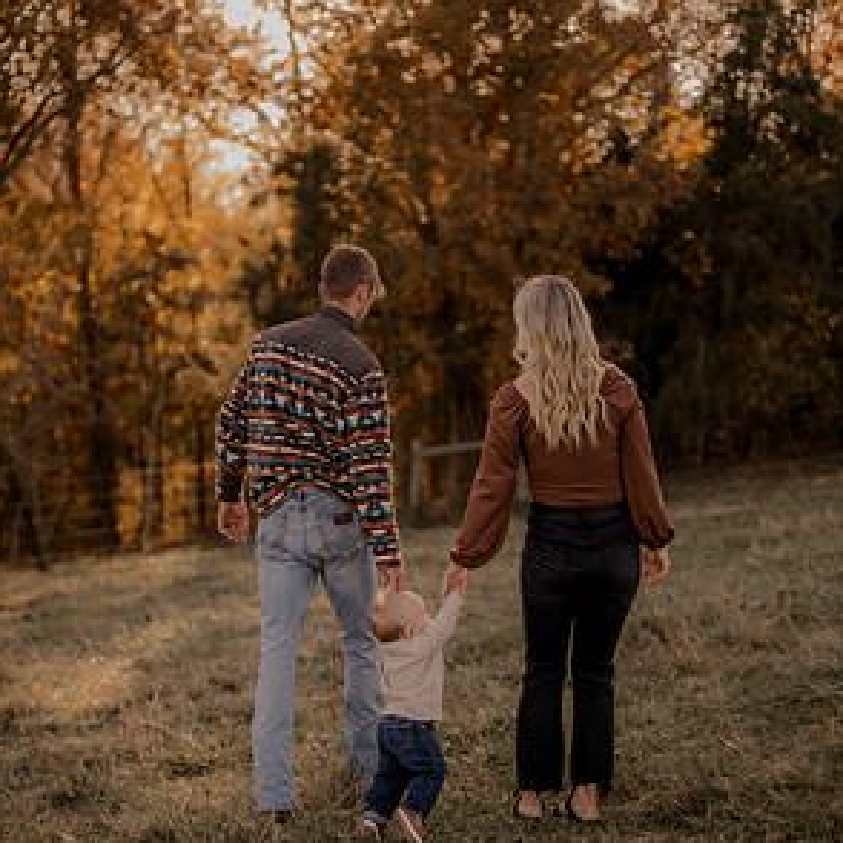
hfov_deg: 26.5
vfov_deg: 26.4
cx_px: 416
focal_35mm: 65
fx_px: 1791
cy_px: 505
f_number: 1.8
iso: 250
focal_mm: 50
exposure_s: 1/1250
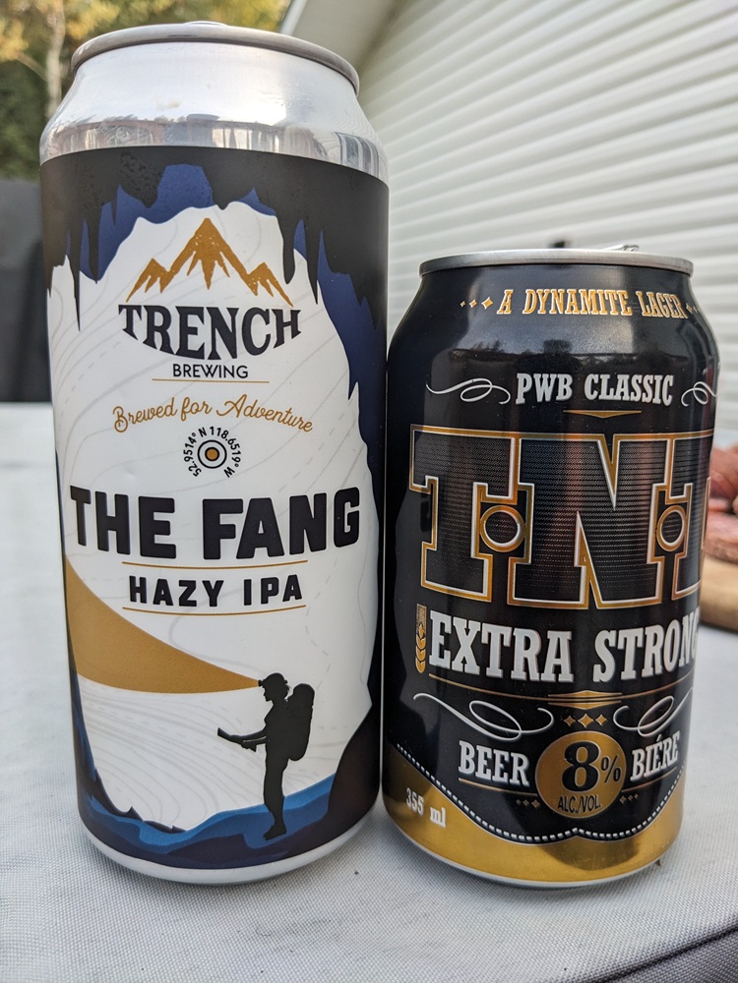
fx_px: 768
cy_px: 492
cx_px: 369
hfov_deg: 51.4
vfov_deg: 65.3
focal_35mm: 27
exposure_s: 1/192
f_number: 1.73
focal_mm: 4.38
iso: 56
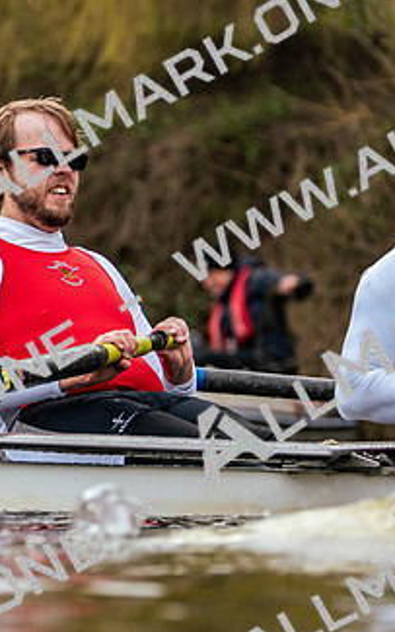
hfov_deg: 2.5
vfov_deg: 4.0
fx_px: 9064
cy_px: 314
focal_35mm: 526
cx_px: 31
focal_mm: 289
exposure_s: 1/2000
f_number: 6.3
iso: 1600
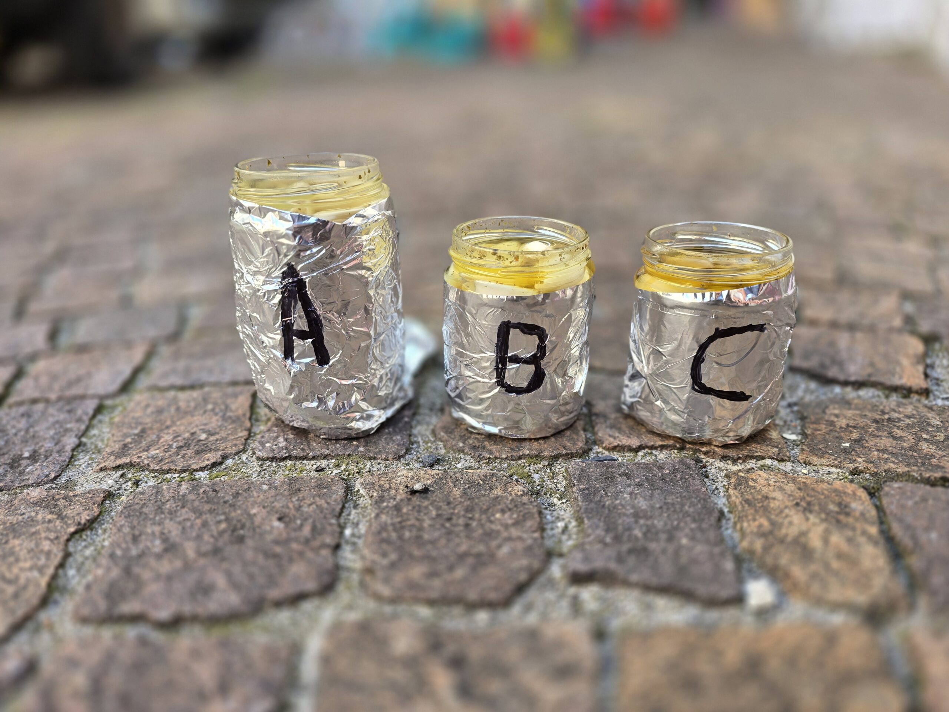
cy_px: 356
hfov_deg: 73.9
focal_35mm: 23
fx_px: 631
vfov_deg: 58.9
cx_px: 474
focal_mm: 6.3
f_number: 1.7
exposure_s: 1/100
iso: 25
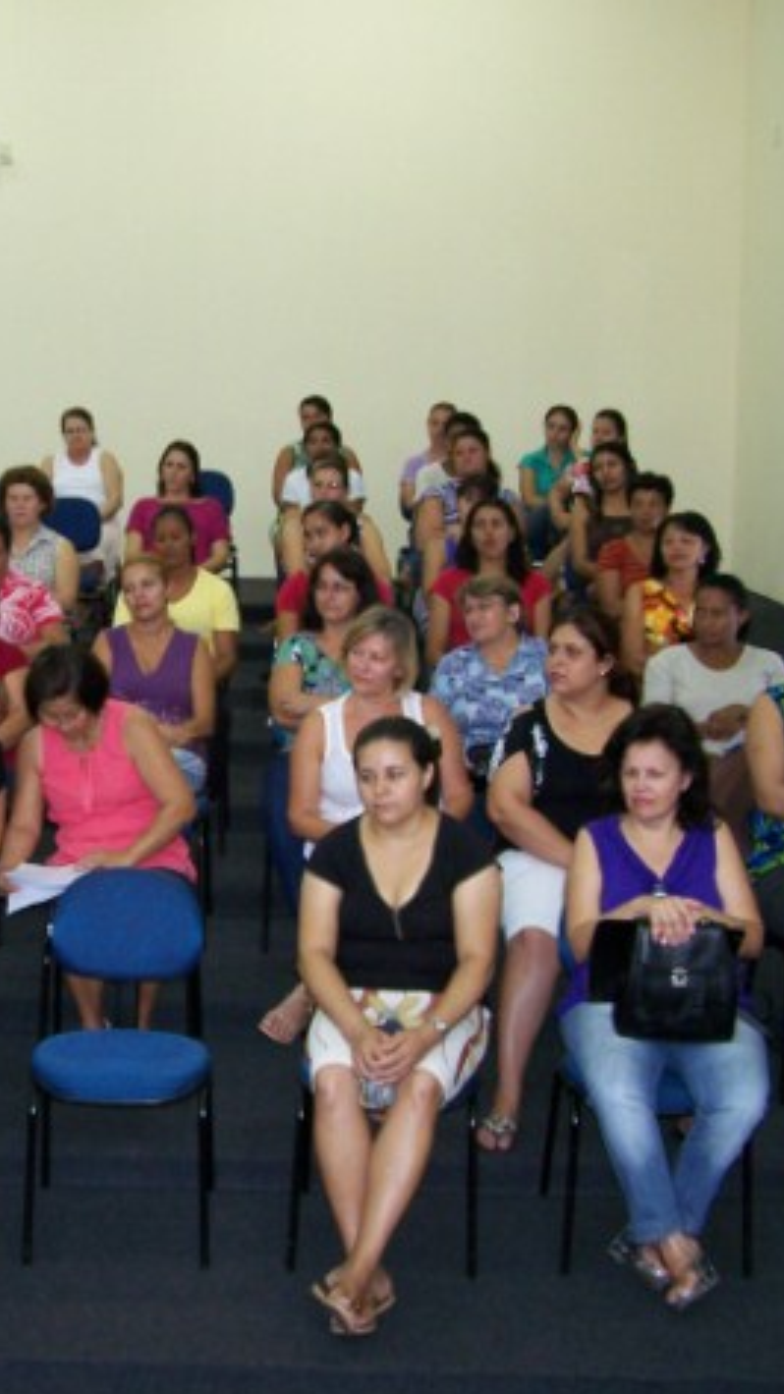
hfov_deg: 21.1
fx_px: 2070
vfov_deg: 37.2
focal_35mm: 56
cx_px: 125
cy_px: 704
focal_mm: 6.3
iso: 160
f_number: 2.8
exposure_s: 1/60
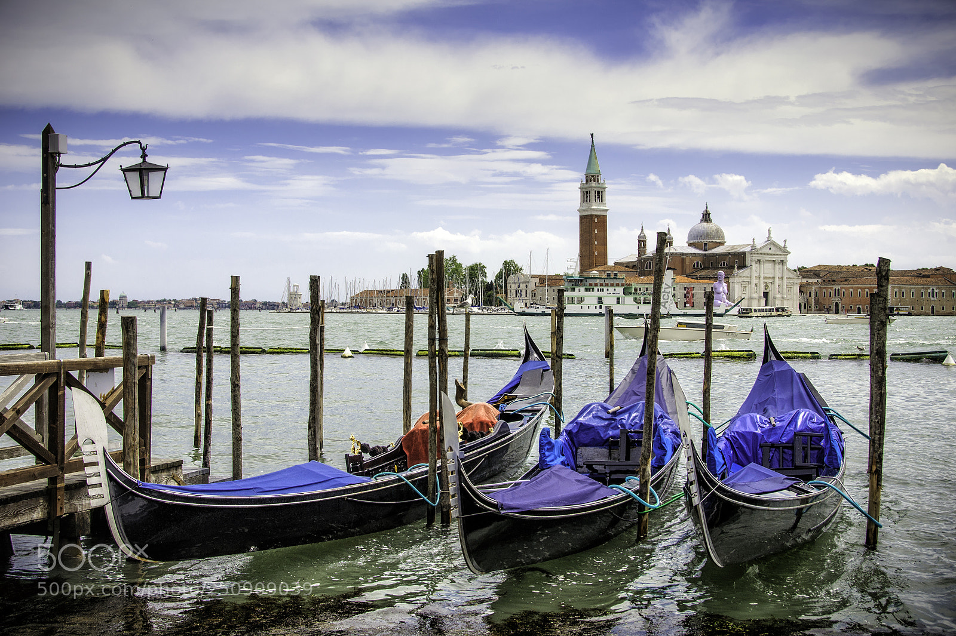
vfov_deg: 30.8
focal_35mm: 44
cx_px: 478
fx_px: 1155
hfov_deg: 45.0
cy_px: 318
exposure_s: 1/400
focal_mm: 29
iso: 200
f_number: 9
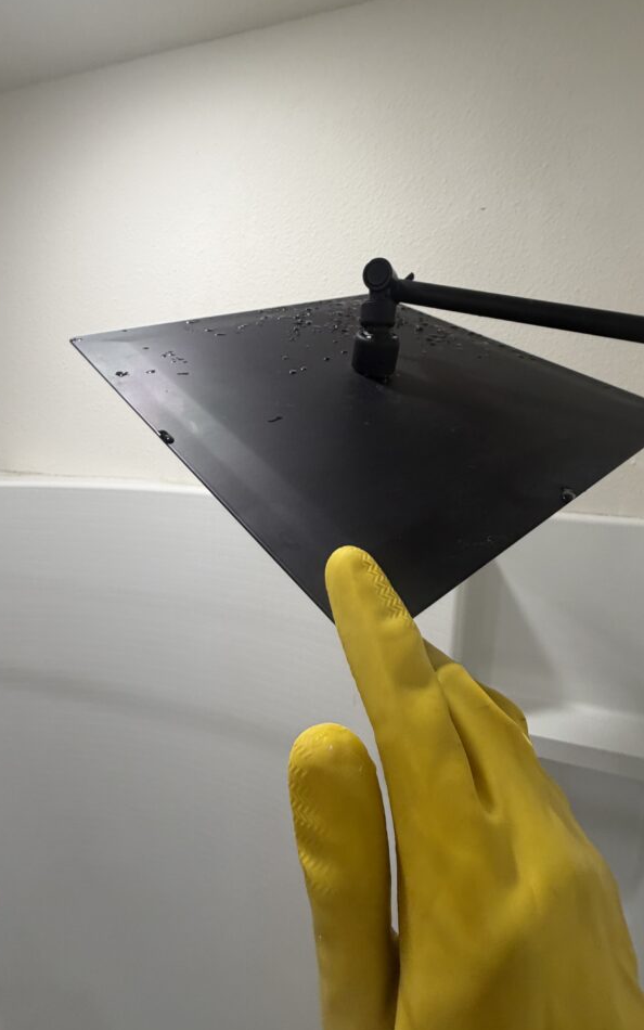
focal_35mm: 16
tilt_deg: -8.6
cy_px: 507
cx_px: 315
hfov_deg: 71.3
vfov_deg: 97.8
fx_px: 449
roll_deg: -2.8
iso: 160
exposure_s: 1/120
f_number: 2.2
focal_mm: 2.22
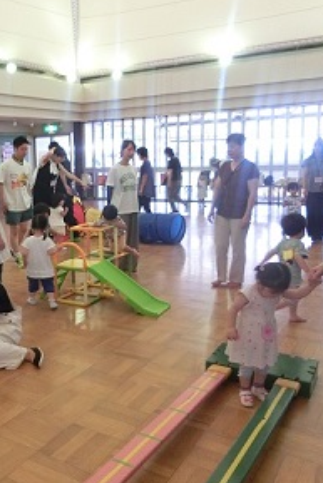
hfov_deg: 35.4
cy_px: 239
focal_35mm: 36
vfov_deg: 53.1
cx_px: 54
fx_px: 484
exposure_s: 1/50
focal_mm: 4.5
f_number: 3.5
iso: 400
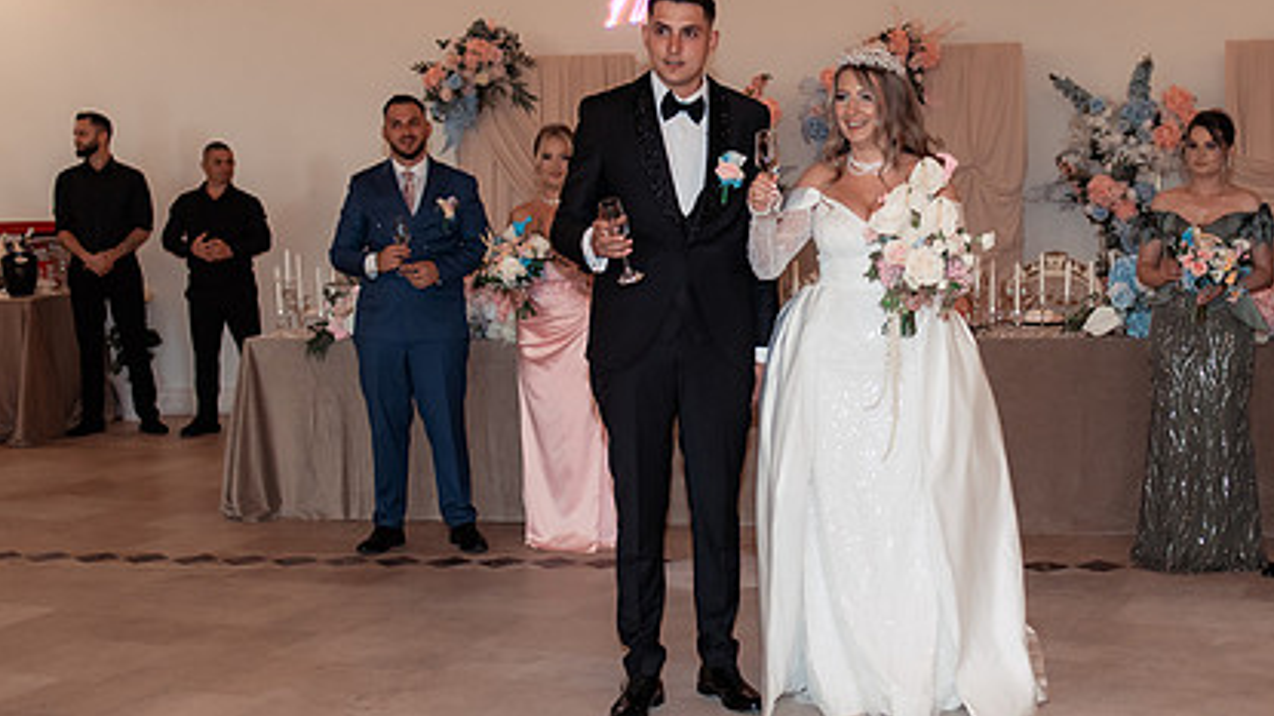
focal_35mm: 55
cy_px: 398
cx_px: 798
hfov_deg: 37.6
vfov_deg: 21.8
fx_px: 1857
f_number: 3.2
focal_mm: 35
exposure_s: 1/250
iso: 1250
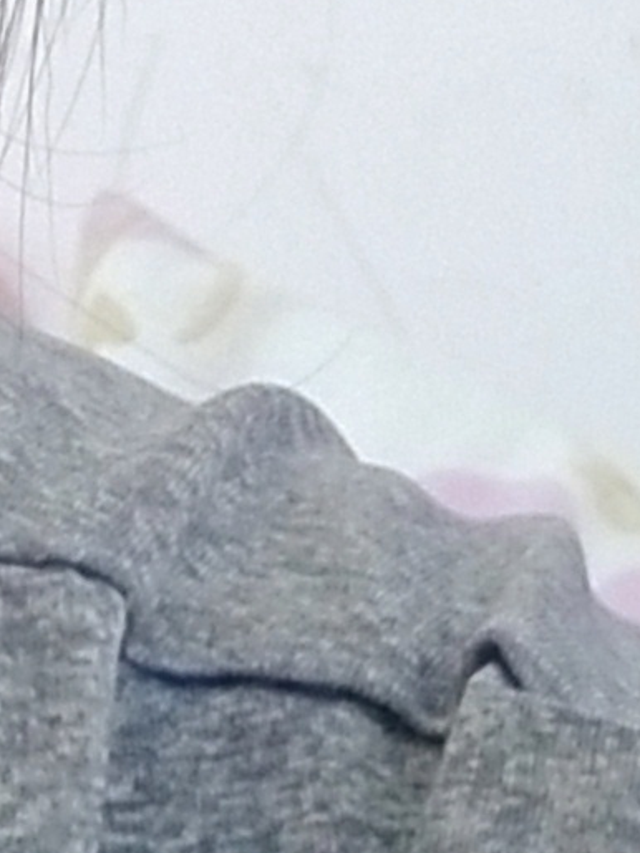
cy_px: -1534
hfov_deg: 6.2
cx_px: -955
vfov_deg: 7.8
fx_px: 5598
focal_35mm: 227
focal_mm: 3.87
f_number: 2
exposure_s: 1/33.3
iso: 560
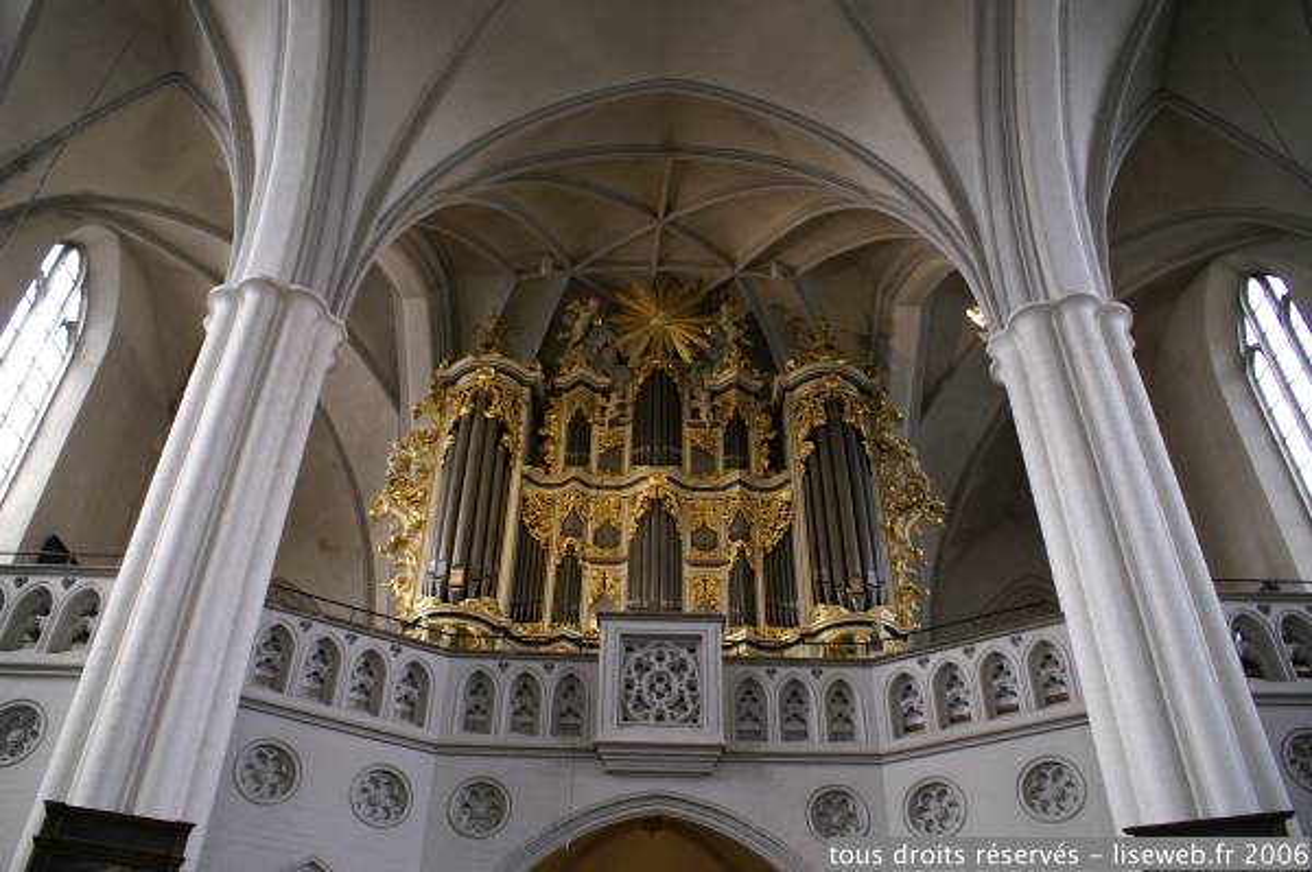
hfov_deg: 67.4
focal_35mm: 27
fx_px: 983
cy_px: 436
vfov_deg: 47.9
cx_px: 656
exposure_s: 1/8
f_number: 3.5
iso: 100
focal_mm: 18
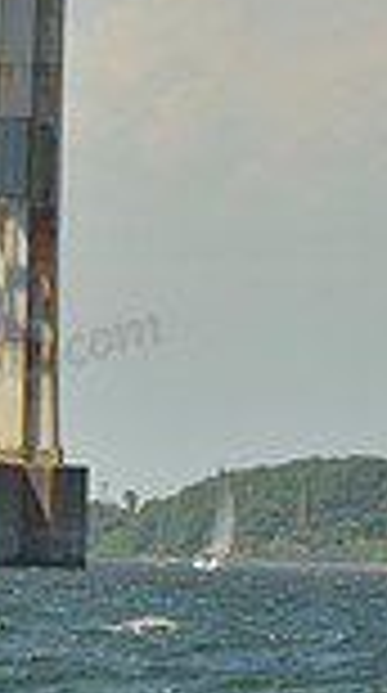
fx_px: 14510
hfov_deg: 1.5
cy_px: 223
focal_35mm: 791
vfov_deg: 2.7
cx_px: -702
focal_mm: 200
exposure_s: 1/1600
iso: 280
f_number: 8
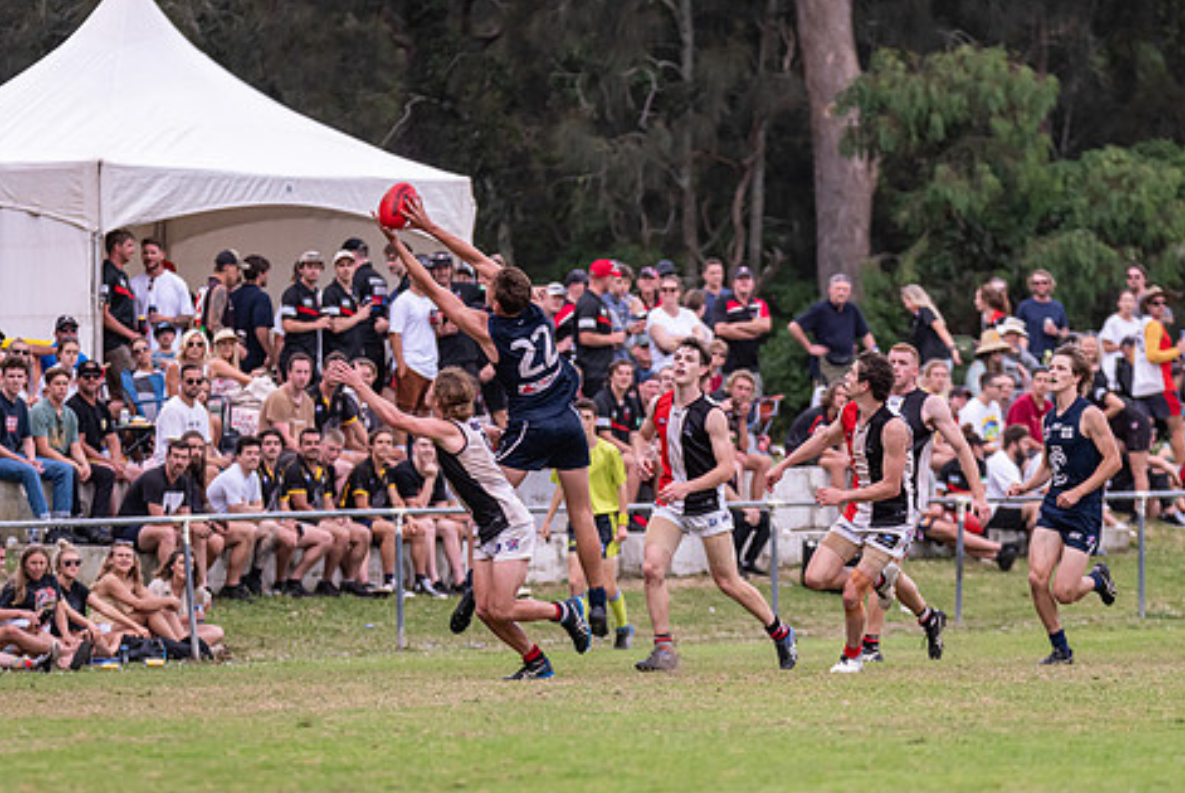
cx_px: 669
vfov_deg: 3.7
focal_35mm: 375
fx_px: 12355
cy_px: 490
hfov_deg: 5.5
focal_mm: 280
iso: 1250
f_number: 6.3
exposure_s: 1/1250
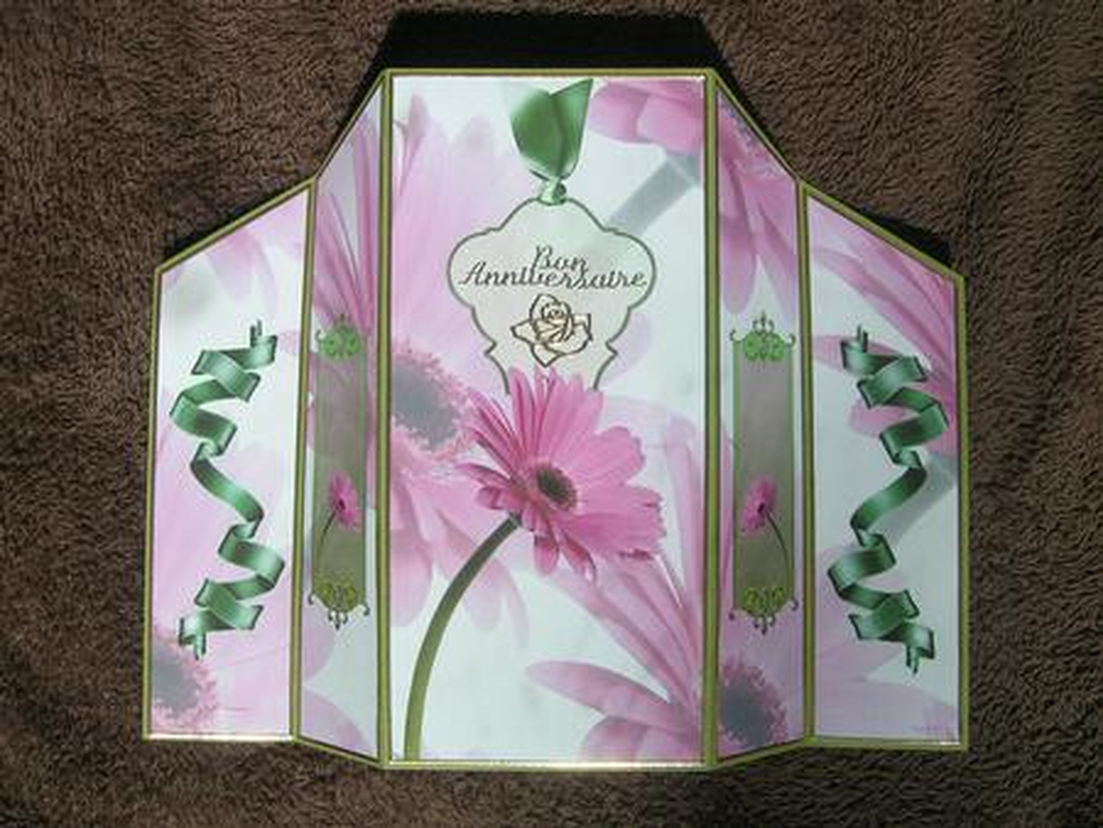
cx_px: 552
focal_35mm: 35
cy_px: 414
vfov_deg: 40.7
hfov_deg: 52.6
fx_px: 1116
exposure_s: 1/600
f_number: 4.8
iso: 50
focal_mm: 5.4
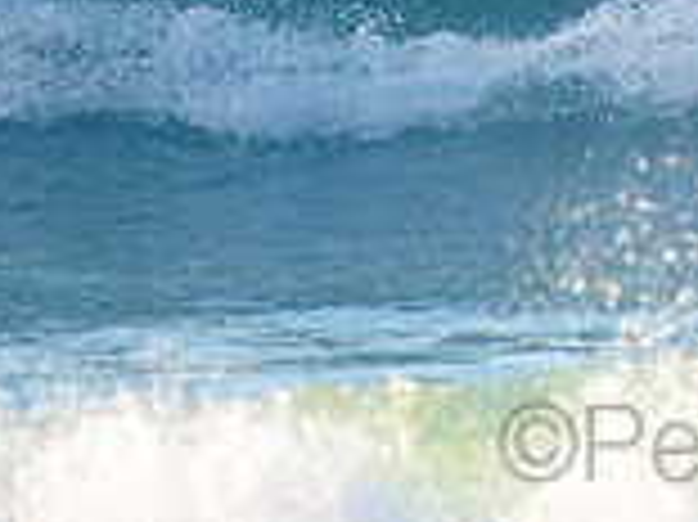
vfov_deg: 0.8
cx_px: 847
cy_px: -304
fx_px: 36368
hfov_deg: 1.1
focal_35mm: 1805
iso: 360
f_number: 5.6
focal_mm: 500
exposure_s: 1/1600
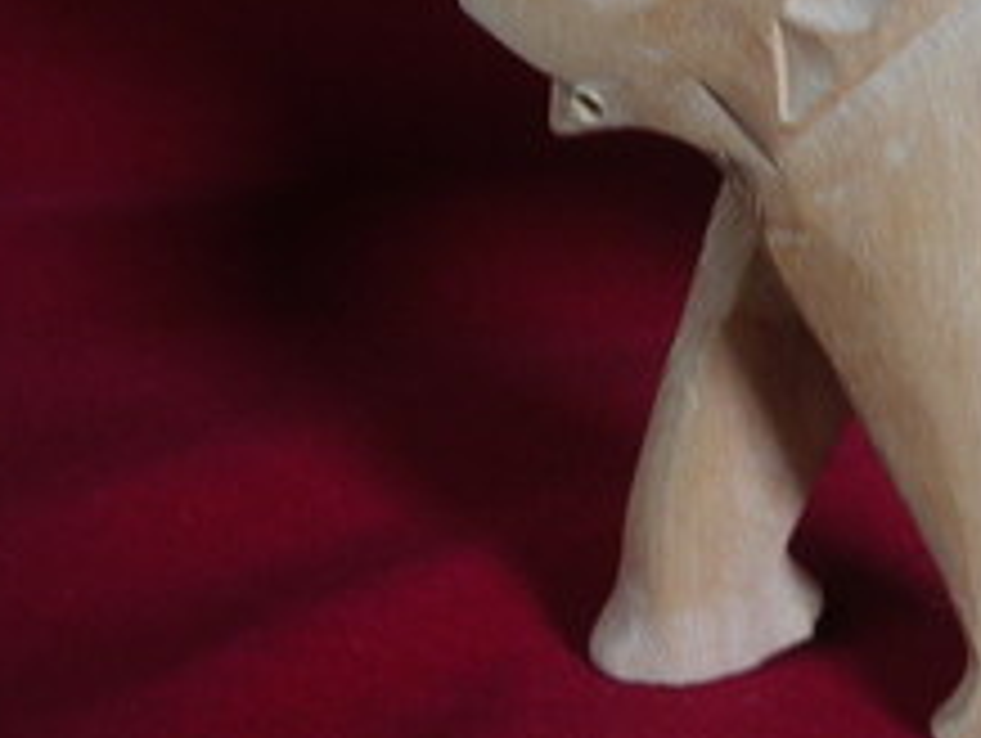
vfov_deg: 16.9
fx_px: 2468
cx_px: 1004
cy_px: 209
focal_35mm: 87
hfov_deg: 21.6
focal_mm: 5.8
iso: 50
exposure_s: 1/30
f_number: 2.8
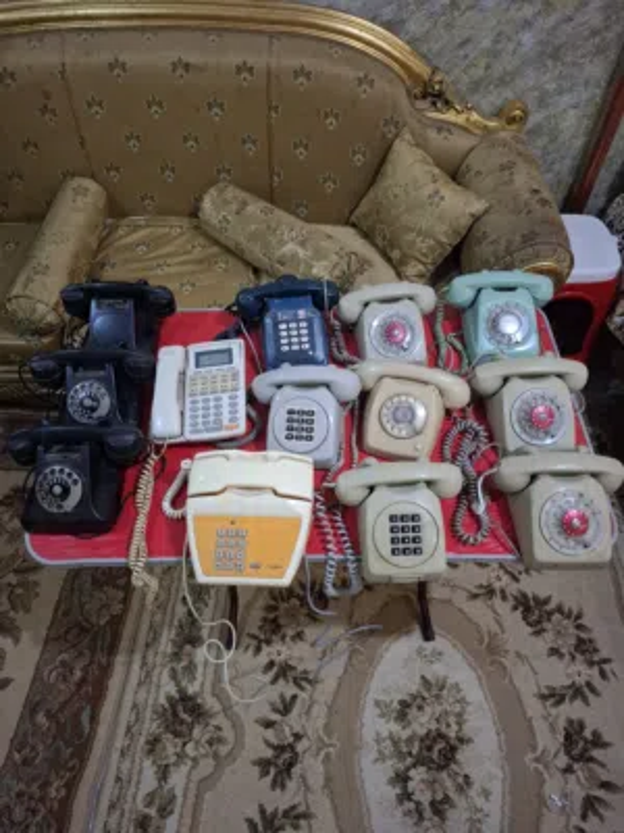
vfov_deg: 73.9
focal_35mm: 23
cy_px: 416
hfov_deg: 58.9
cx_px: 312
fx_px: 553
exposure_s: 1/24
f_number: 1.8
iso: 400
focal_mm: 5.54
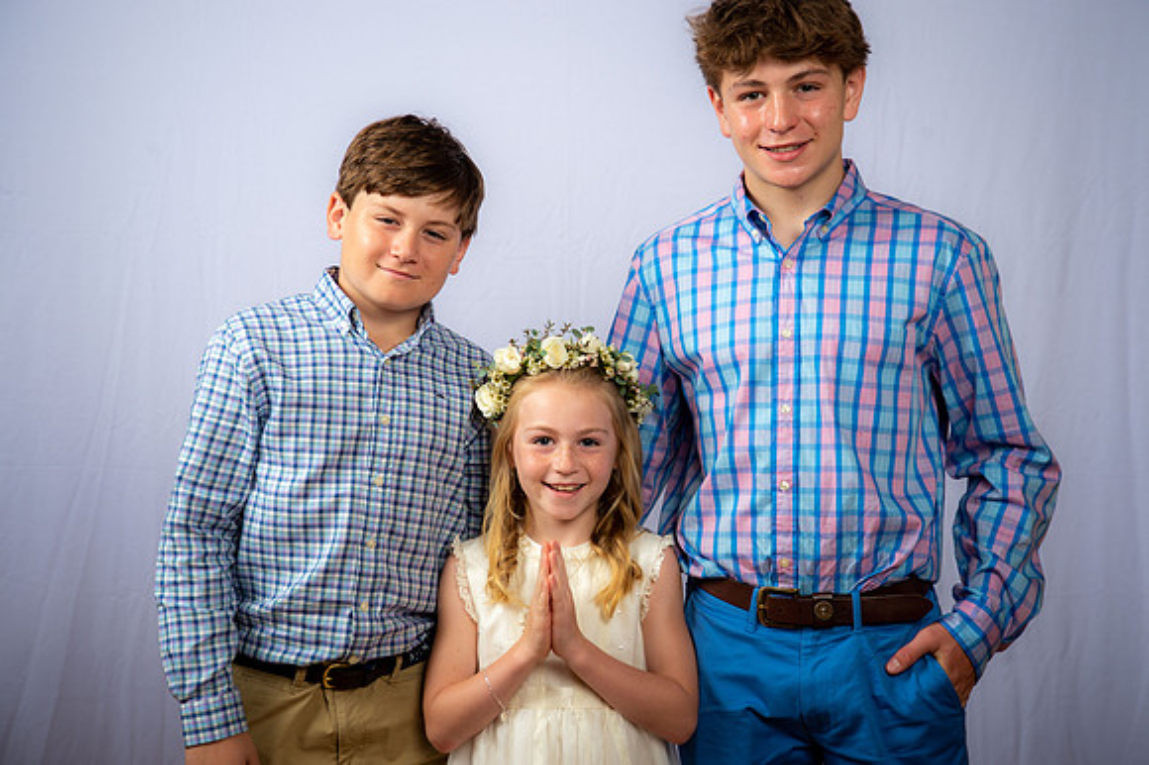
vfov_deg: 20.9
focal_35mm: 65
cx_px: 574
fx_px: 2073
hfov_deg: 31.0
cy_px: 382
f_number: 6.3
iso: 250
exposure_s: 1/160
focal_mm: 65
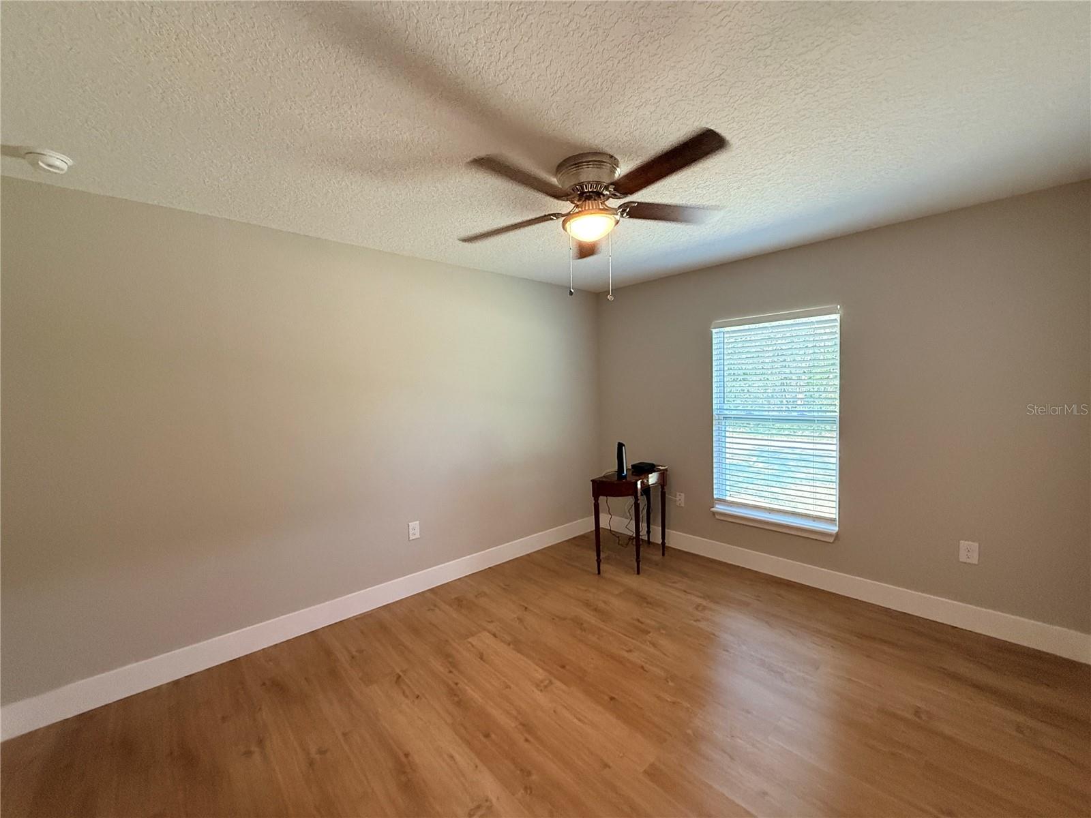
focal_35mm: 14
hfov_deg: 102.1
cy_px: 409
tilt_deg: -2.6
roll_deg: +1.7
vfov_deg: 85.7
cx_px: 546
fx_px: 441
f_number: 2.2
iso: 500
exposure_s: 1/120
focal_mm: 2.22
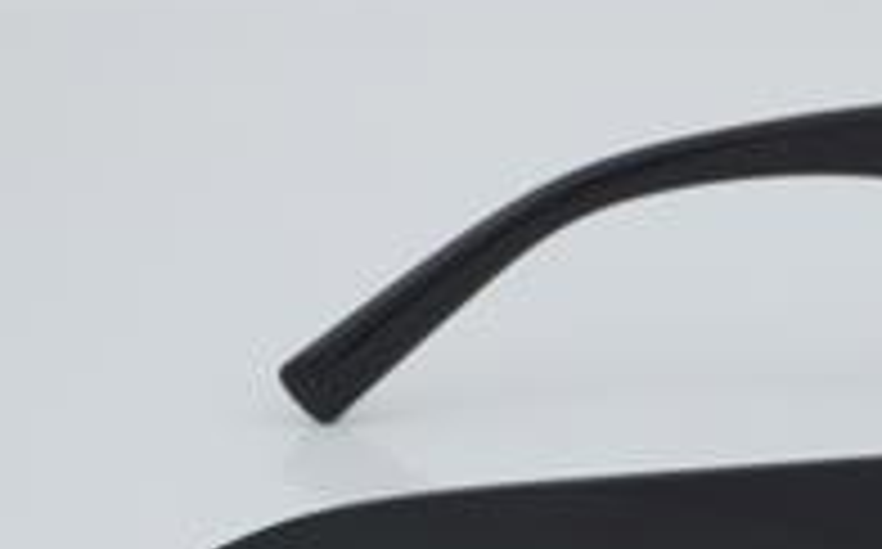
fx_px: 3746
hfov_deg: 13.3
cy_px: 468
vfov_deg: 8.4
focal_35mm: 156
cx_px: 824
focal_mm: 50
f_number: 32
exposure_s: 1/4
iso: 100
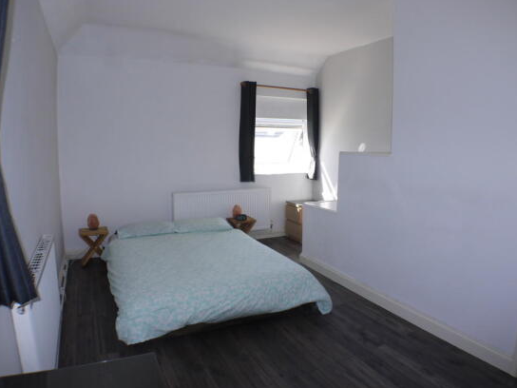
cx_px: 268
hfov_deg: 59.9
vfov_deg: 46.8
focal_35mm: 30
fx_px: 448
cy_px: 190
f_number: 9
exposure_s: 1/30
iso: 160
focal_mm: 14
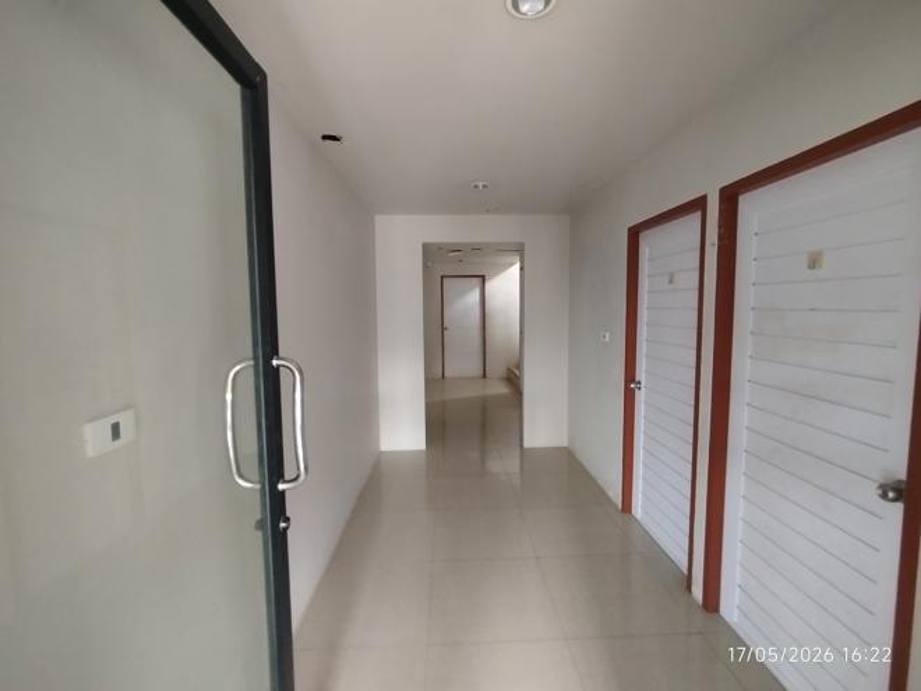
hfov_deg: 98.2
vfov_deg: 81.7
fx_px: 399
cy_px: 346
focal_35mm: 15
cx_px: 460
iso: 400
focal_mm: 1.65
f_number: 2.2
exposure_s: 1/33
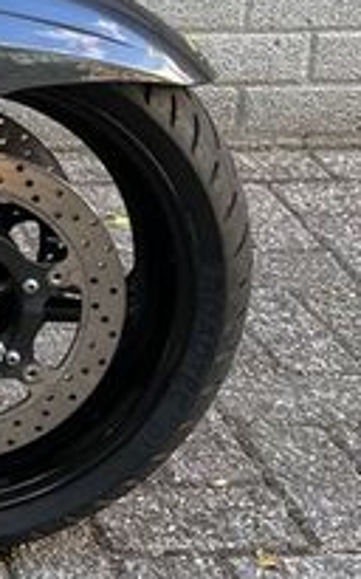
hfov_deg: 12.9
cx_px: -398
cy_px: -76
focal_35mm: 86
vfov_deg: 22.6
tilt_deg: -14.5
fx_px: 1355
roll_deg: -0.4
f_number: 1.6
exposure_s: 1/121
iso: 125
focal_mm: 5.1
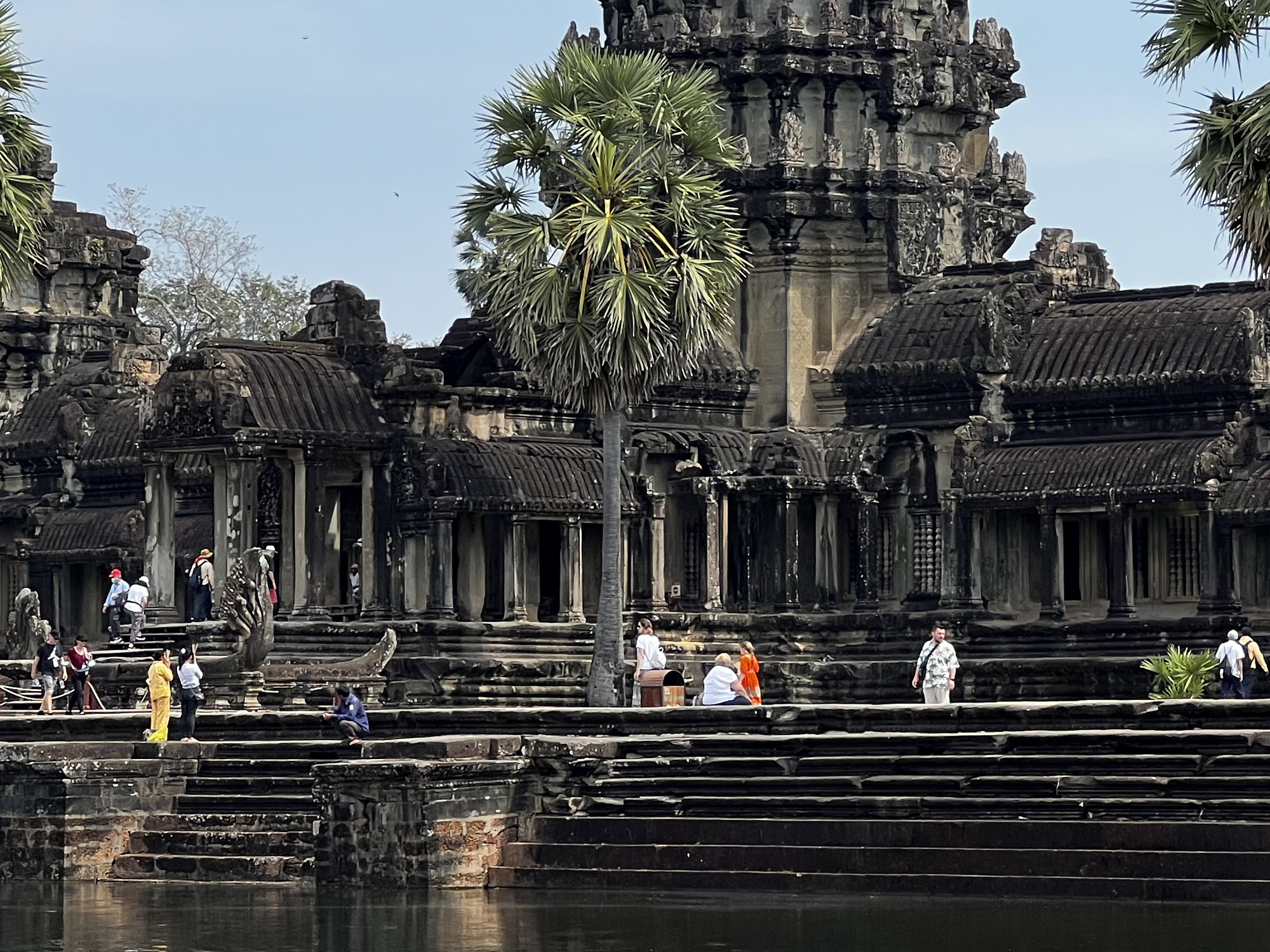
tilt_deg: +3.7
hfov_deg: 12.8
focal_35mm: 154
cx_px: 899
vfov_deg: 9.6
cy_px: 440
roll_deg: +0.3
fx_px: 5650
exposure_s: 1/552
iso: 32
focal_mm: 9
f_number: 2.8
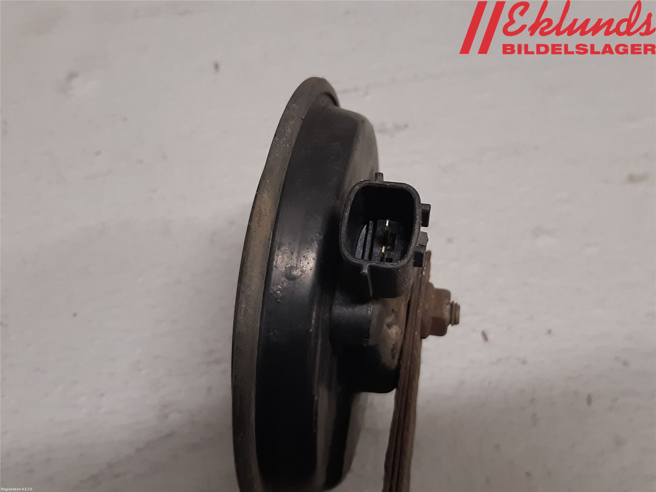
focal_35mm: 26
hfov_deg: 67.3
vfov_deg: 53.1
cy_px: 246
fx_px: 493
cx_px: 328
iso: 160
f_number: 1.7
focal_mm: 3.93
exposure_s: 1/50
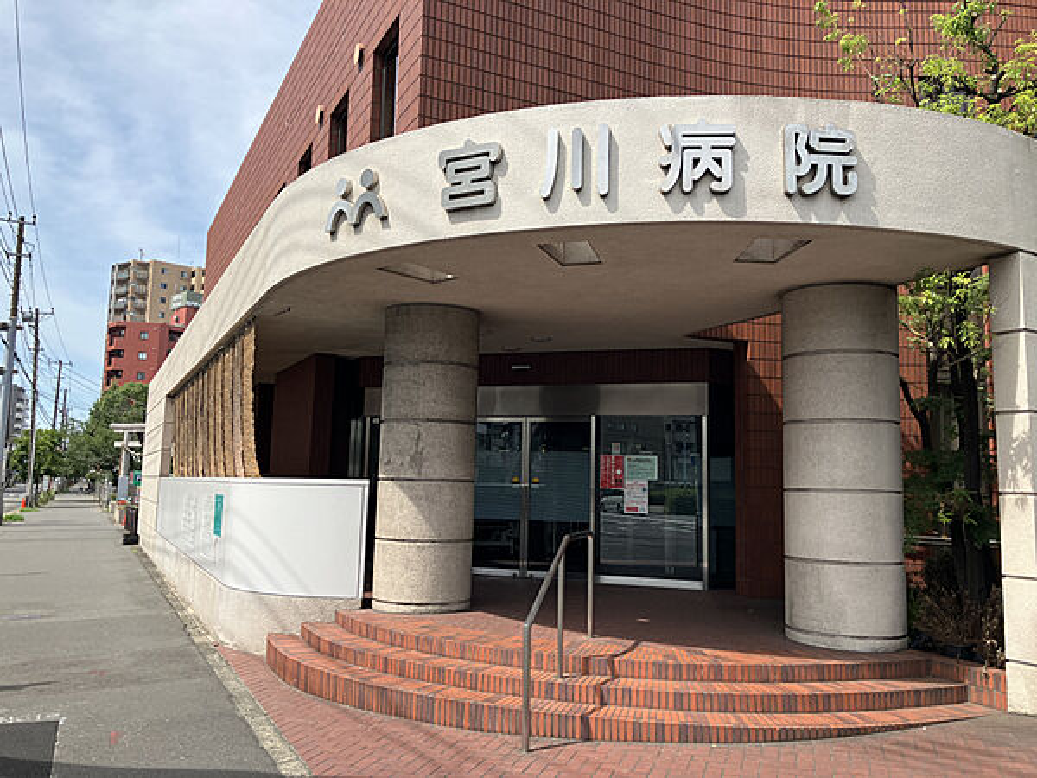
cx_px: 518
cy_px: 389
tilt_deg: +8.1
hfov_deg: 63.4
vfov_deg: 49.7
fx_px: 839
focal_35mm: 28
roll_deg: -1.5
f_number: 1.8
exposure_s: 1/1279
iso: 32
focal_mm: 3.99
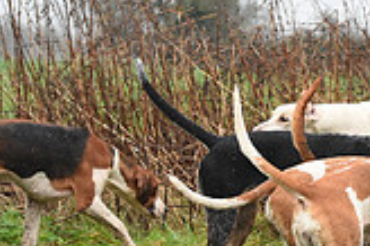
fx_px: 3624
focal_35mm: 353
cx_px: 645
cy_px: -34
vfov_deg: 3.9
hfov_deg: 5.8
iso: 4000
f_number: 4.5
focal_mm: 100
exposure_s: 1/800
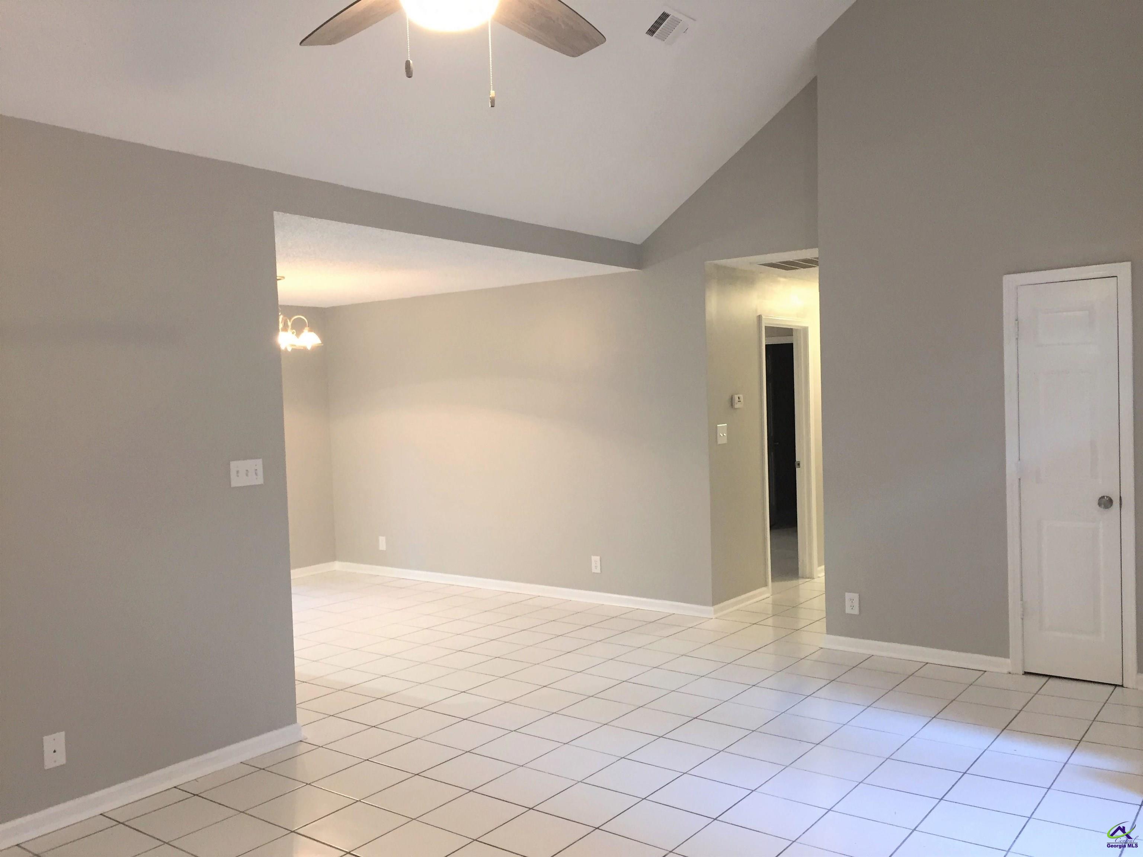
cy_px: 428
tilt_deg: -2.0
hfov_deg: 61.7
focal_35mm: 29
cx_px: 572
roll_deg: +0.8
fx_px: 958
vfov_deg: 48.2
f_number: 2.2
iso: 80
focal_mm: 4.15
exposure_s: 1/30
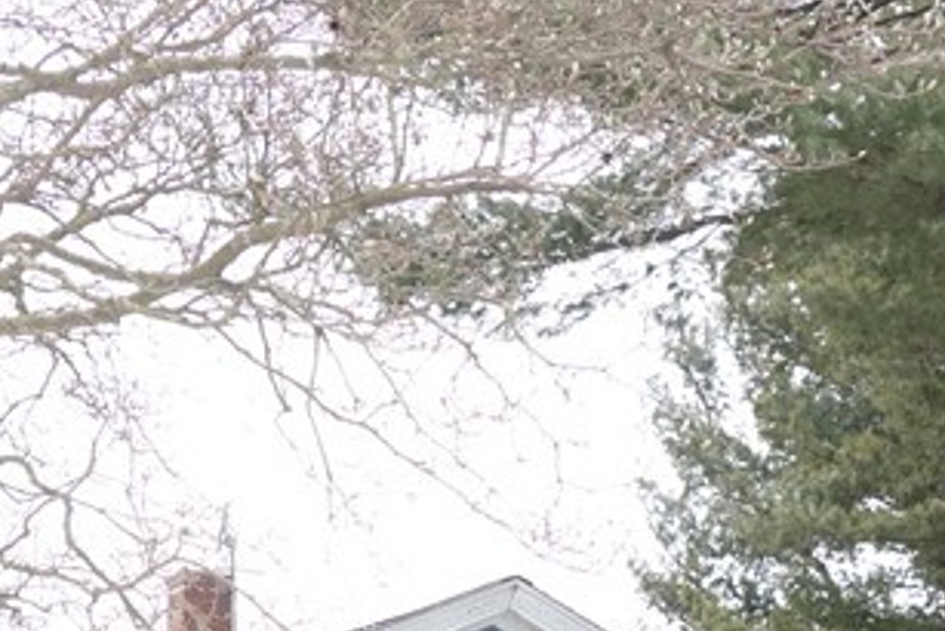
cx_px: 342
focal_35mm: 99
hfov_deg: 20.6
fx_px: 2600
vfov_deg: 13.2
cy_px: 896
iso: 125
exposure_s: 1/100
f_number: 3.5
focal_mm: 10.4
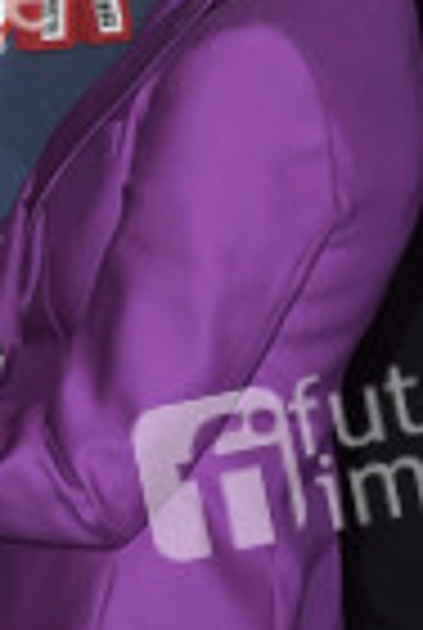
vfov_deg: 14.9
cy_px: 230
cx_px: -43
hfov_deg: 10.0
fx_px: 2403
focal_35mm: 137
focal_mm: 48
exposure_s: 1/250
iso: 400
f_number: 6.3
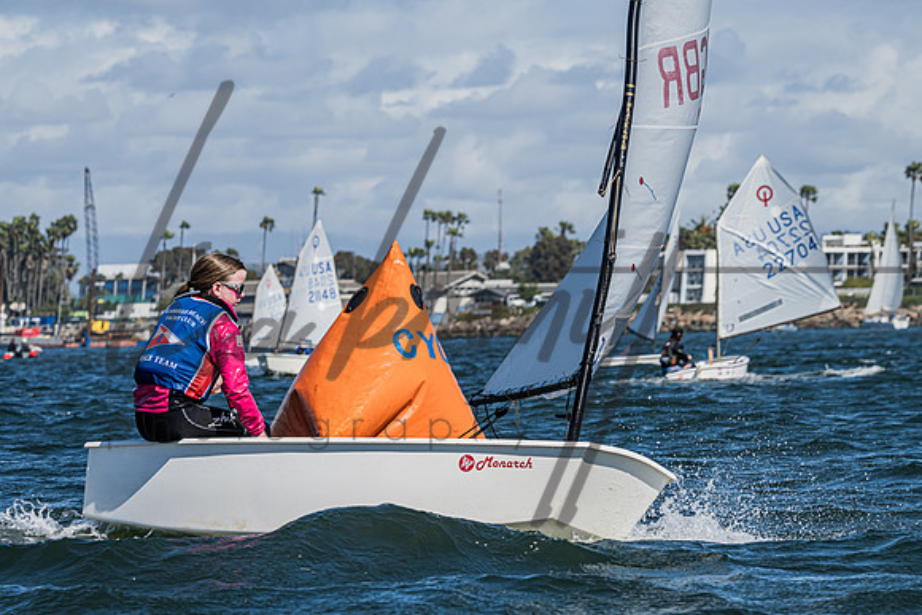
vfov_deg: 7.0
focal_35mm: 195
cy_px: 375
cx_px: 533
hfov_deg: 10.5
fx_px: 4998
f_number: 9
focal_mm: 160
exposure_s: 1/1250
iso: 320
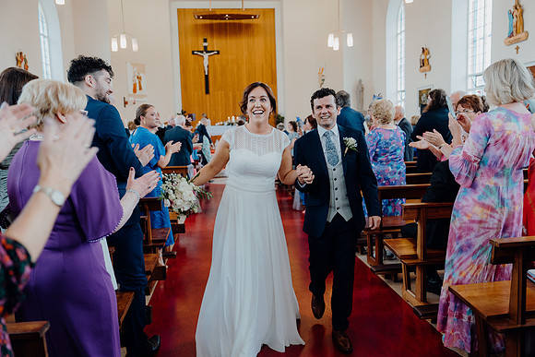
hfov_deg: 61.9
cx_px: 268
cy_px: 178
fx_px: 446
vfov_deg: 43.6
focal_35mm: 30
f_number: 2.8
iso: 640
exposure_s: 1/200
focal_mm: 30
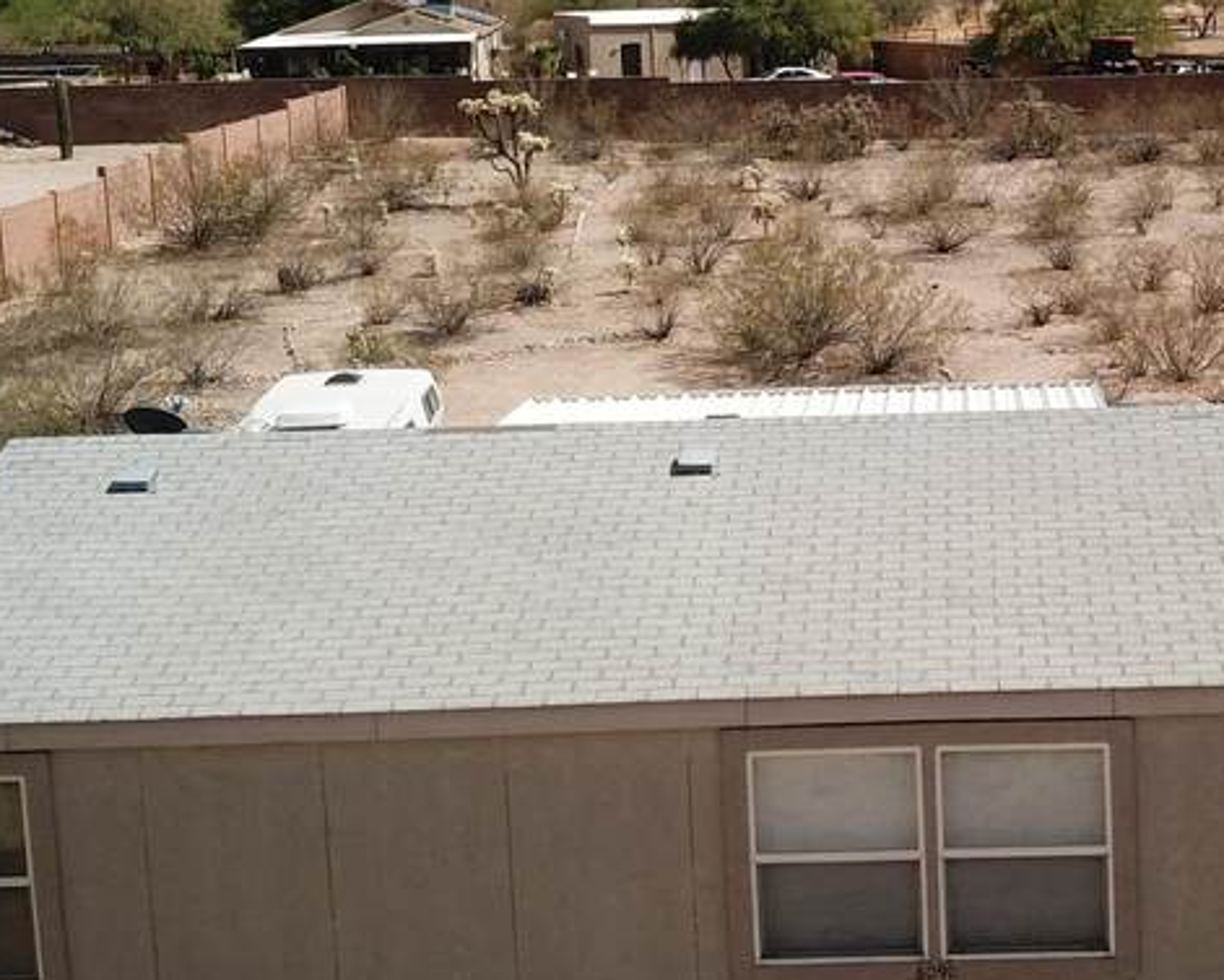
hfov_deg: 27.0
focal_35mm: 69
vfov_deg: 22.1
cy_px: 328
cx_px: 969
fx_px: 2500
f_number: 2.2
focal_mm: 4.73
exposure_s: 1/2179
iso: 100
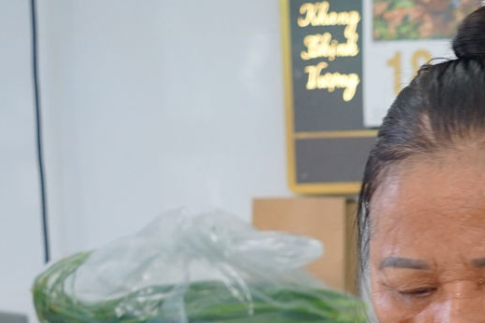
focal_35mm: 169
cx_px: 694
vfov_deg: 7.9
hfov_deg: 11.7
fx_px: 2276
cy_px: 578
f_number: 3.2
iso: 1000
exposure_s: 1/50
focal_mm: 43
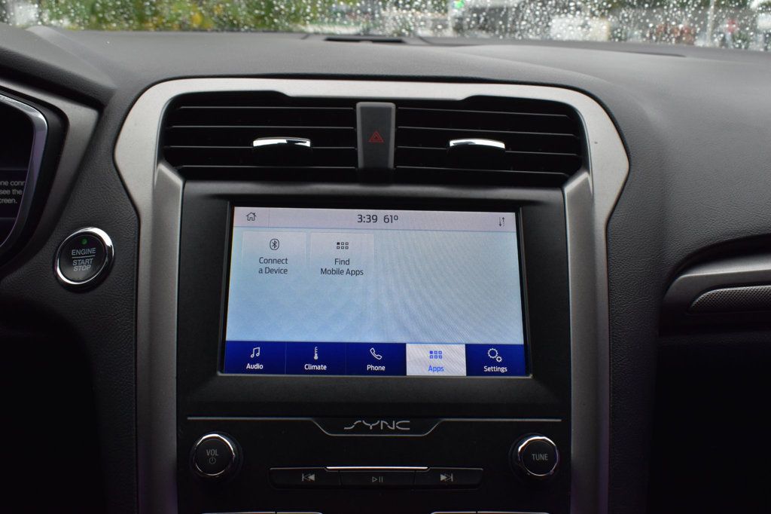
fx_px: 803
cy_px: 257
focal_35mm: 38
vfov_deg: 35.5
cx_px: 386
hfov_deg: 51.3
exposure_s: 1/100
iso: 400
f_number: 9
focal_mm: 25
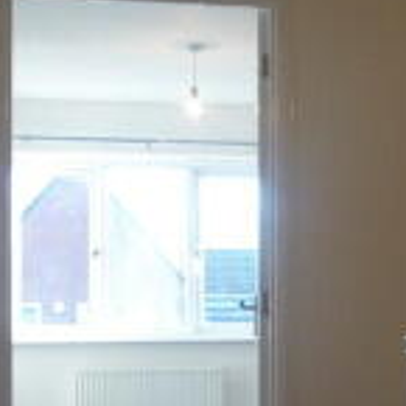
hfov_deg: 19.2
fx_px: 1181
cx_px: 343
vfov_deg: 19.4
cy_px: 307
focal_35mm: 89
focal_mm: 4.3
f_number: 3.3
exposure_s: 1/60
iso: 250
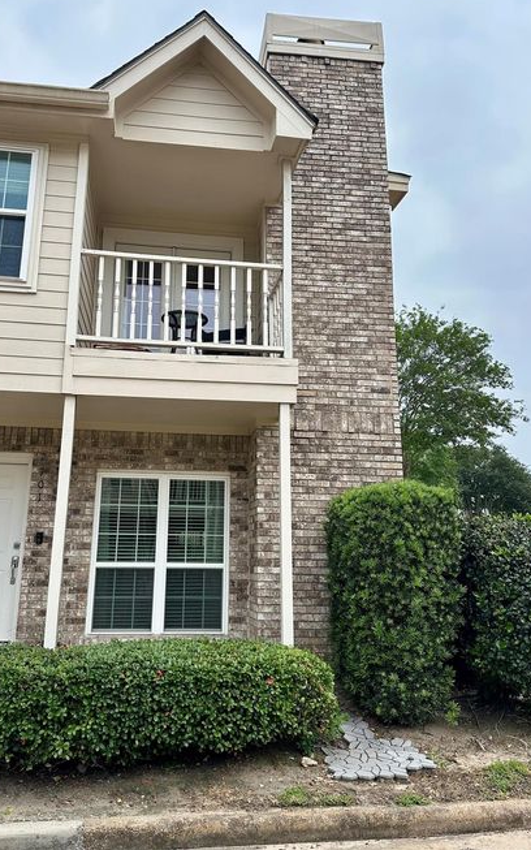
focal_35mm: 26
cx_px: 228
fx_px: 602
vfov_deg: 70.4
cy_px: 417
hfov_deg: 47.4
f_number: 1.78
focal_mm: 6.86
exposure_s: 1/3155
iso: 80
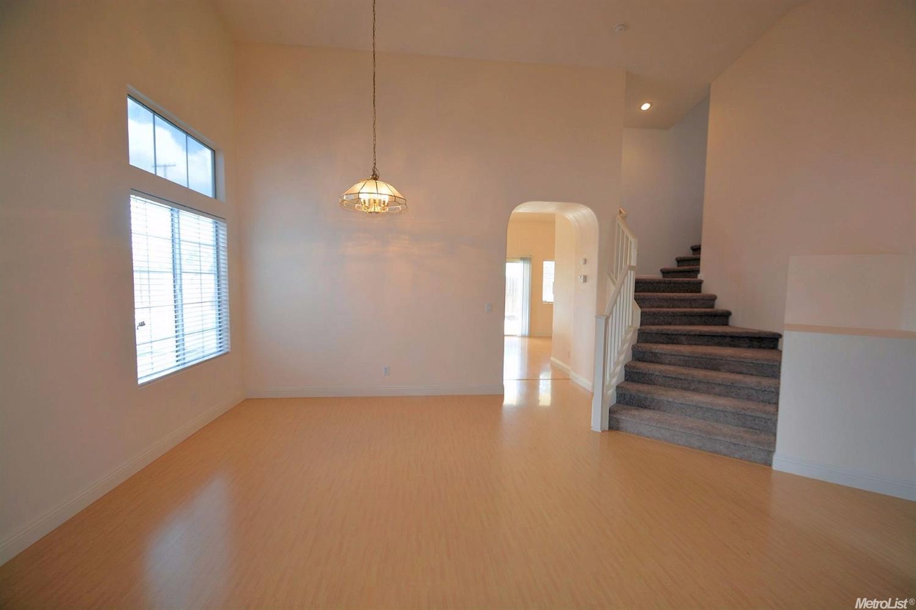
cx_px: 458
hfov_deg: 100.4
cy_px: 305
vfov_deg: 77.3
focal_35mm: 15
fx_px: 382
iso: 250
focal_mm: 10
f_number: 4
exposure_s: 1/60
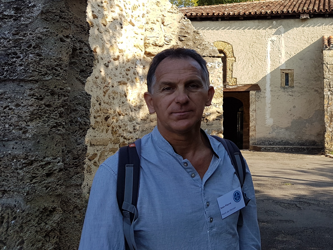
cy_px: 125
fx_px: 250
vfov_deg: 53.0
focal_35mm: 26
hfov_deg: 67.3
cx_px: 166
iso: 40
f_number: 1.7
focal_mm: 4.2
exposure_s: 1/822
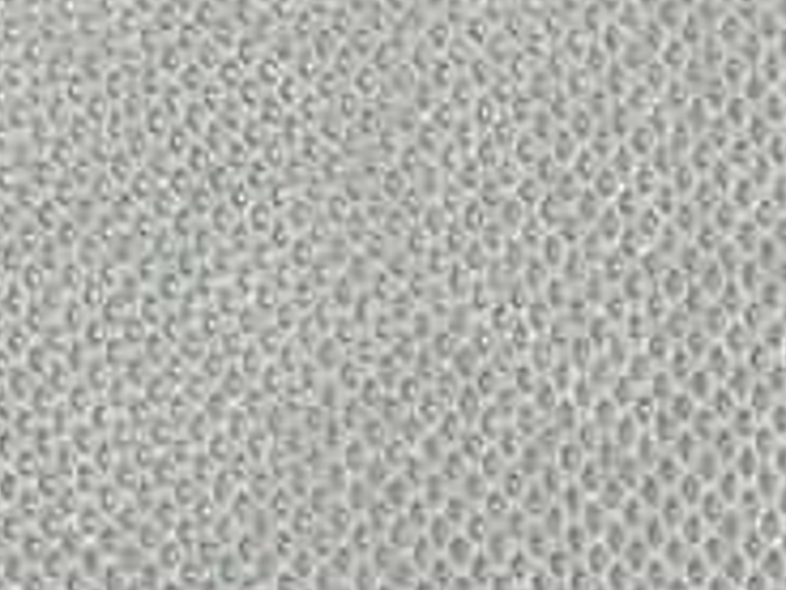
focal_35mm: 174
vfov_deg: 8.1
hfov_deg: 9.8
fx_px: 3951
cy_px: 1159
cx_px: 1986
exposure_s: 1/30
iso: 200
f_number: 3.1
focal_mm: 4.5
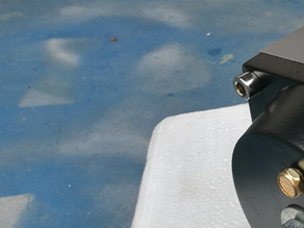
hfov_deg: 16.9
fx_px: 878
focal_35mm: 100
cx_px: 512
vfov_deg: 14.8
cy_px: 87
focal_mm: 4.5
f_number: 2.2
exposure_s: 1/120
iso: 50
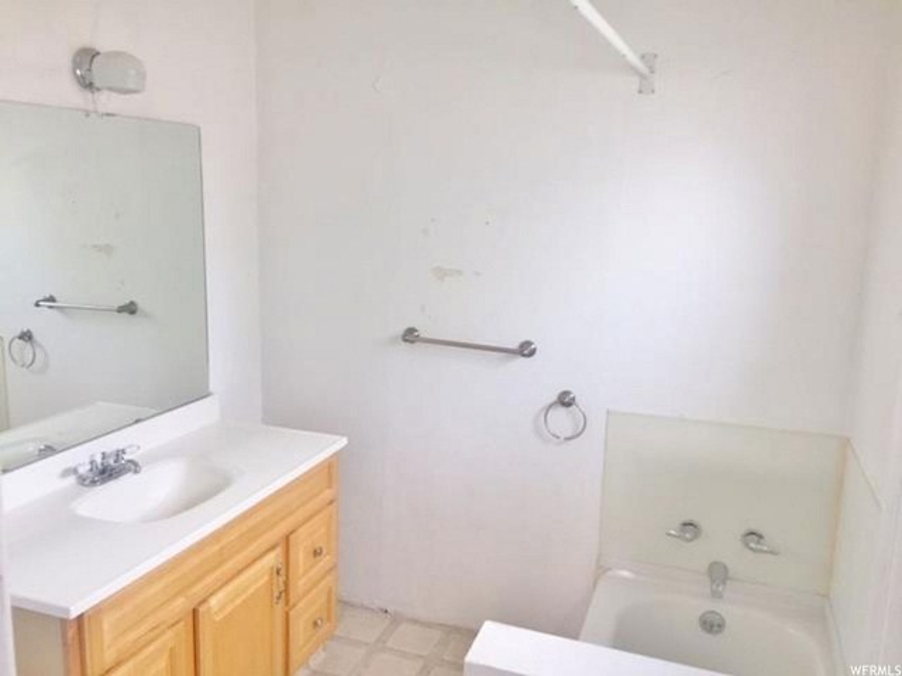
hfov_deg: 61.7
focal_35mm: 29
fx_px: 756
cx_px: 451
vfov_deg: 48.2
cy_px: 338
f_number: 2.2
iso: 40
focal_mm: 4.15
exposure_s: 1/30
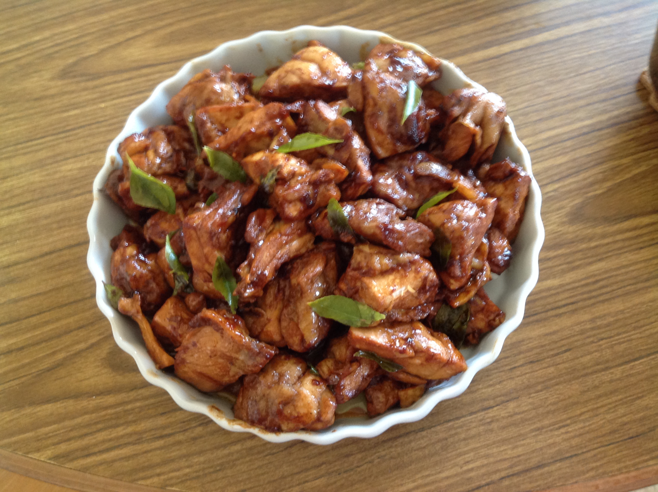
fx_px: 664
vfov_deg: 40.6
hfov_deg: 52.7
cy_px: 246
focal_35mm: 35
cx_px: 329
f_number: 2.4
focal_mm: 4.28
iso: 200
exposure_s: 1/15
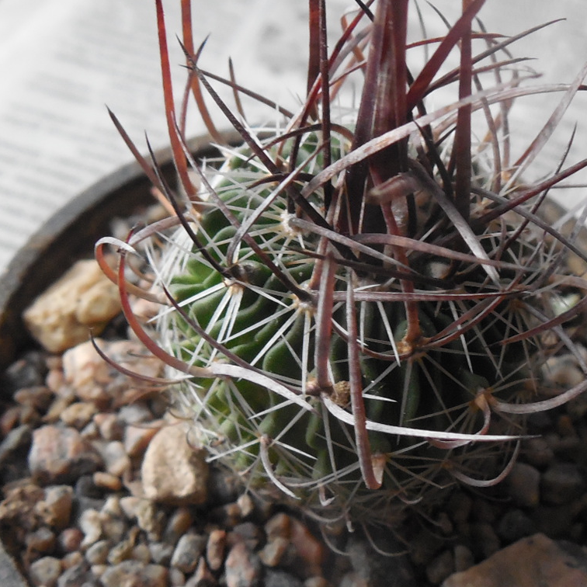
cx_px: 357
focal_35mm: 58
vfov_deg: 29.5
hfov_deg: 29.5
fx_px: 1113
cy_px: 264
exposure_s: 1/20
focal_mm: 5.6
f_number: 3.6
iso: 400
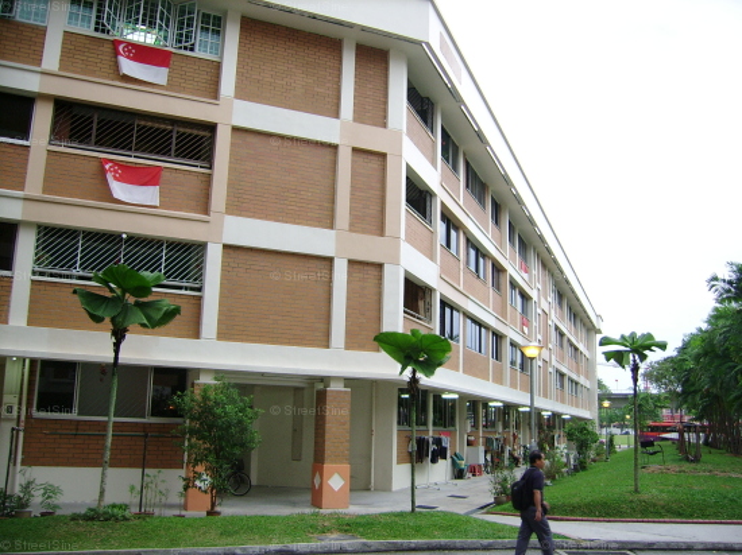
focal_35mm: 35
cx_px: 371
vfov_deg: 40.7
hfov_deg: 52.6
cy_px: 278
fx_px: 750
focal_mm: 5.95
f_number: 2.8
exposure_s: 1/42
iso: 100
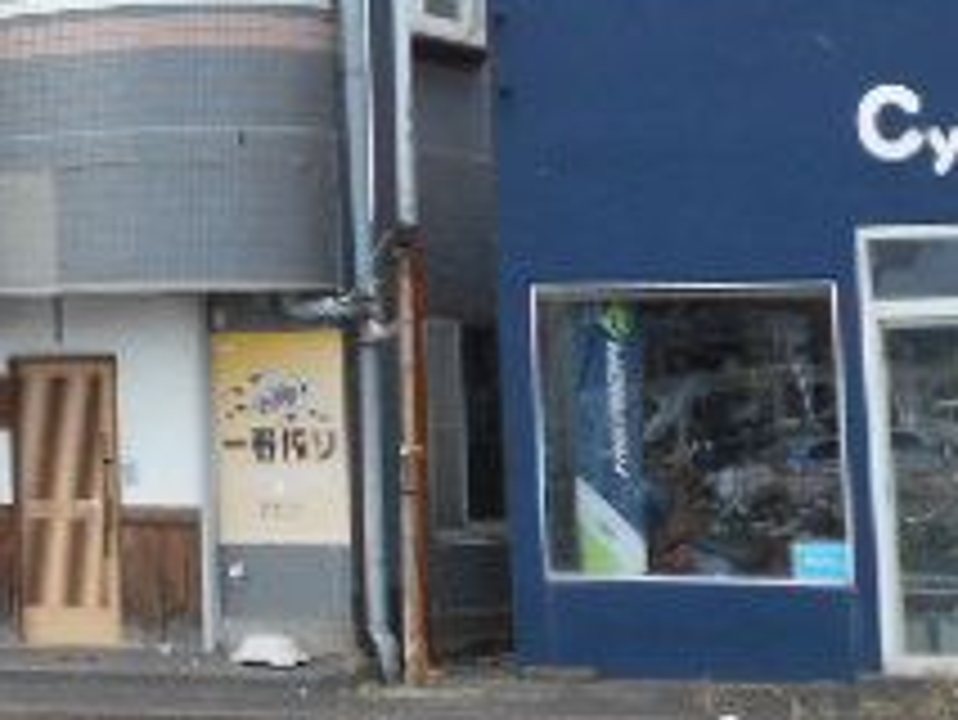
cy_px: -36
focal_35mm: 117
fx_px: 3240
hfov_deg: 15.6
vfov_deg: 12.5
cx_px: -436
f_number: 3.9
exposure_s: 1/250
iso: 80
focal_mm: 6.7
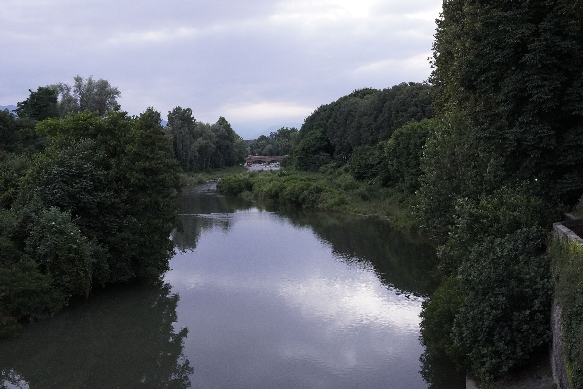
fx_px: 680
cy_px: 194
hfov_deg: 46.4
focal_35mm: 42
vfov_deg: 31.9
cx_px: 292
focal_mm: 28
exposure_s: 1/125
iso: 6400
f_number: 9
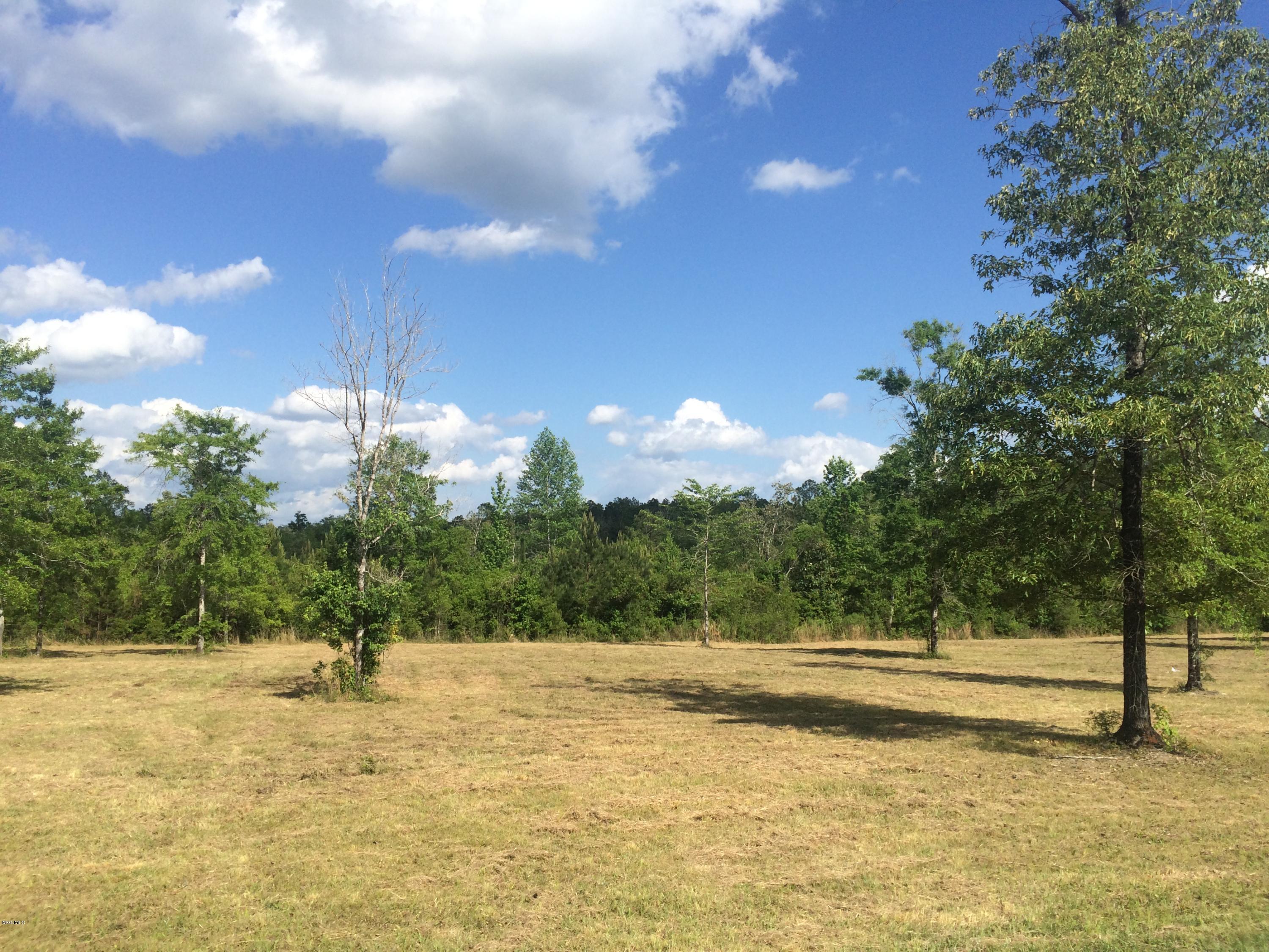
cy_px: 476
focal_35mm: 29
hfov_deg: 61.7
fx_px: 1063
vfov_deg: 48.2
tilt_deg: +3.8
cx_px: 634
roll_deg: -0.6
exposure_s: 1/2564
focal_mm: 4.15
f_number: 2.2
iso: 32
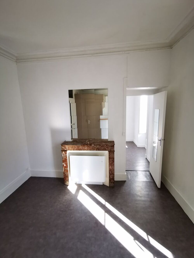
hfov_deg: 78.1
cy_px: 129
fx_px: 120
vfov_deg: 94.5
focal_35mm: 16
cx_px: 97
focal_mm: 2.35
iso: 64
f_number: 2.2
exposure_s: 1/50
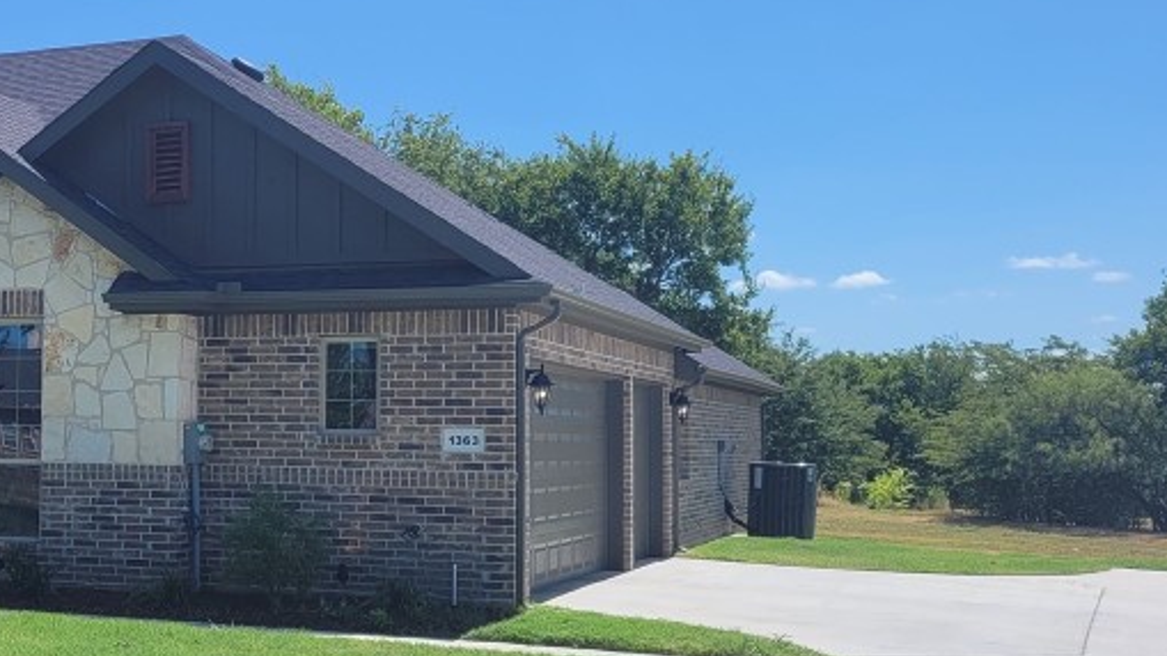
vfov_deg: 21.0
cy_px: 406
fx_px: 1763
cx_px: 119
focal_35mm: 57
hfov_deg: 34.6
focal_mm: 5.4
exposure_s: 1/2851
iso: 40
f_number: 1.8
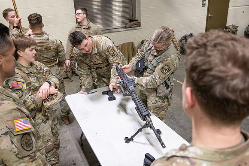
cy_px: 83
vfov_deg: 41.7
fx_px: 218
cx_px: 124
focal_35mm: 32
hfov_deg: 59.5
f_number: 4
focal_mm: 31.5
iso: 2500
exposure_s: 1/250
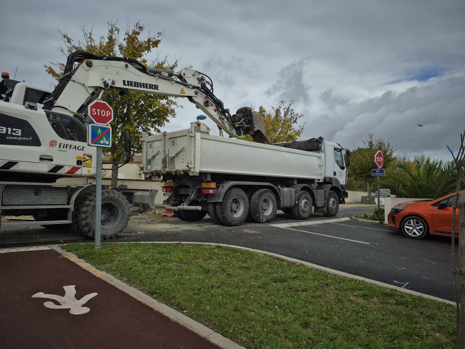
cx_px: 232
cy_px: 174
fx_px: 309
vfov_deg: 58.9
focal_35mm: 23
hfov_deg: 73.9
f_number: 1.8
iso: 25
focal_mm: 5.4
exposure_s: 1/1380
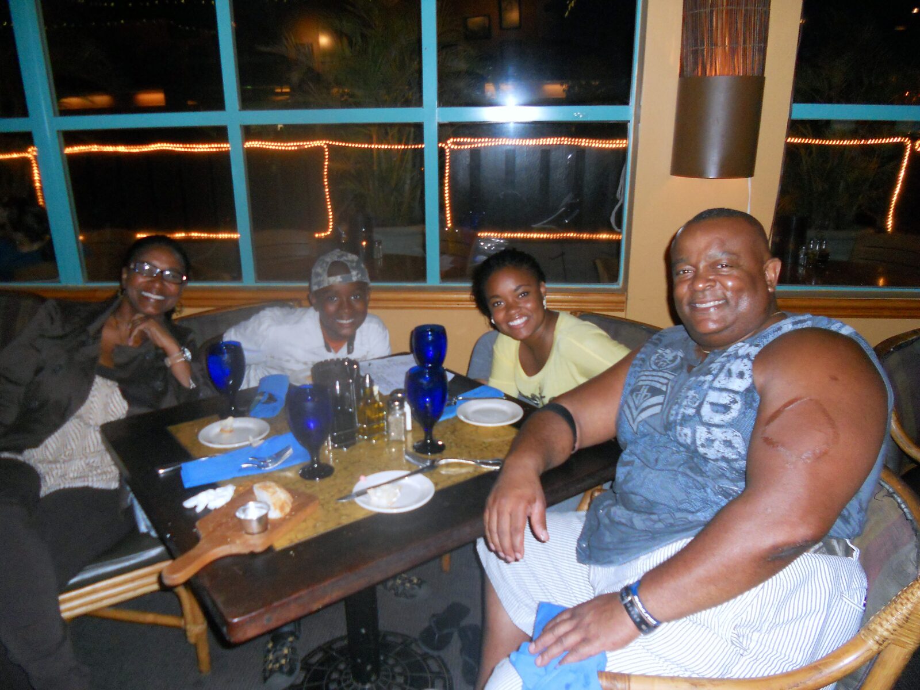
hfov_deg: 65.3
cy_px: 345
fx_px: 718
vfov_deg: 51.4
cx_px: 460
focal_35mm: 27
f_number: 3.2
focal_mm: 4.9
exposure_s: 1/25
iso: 320
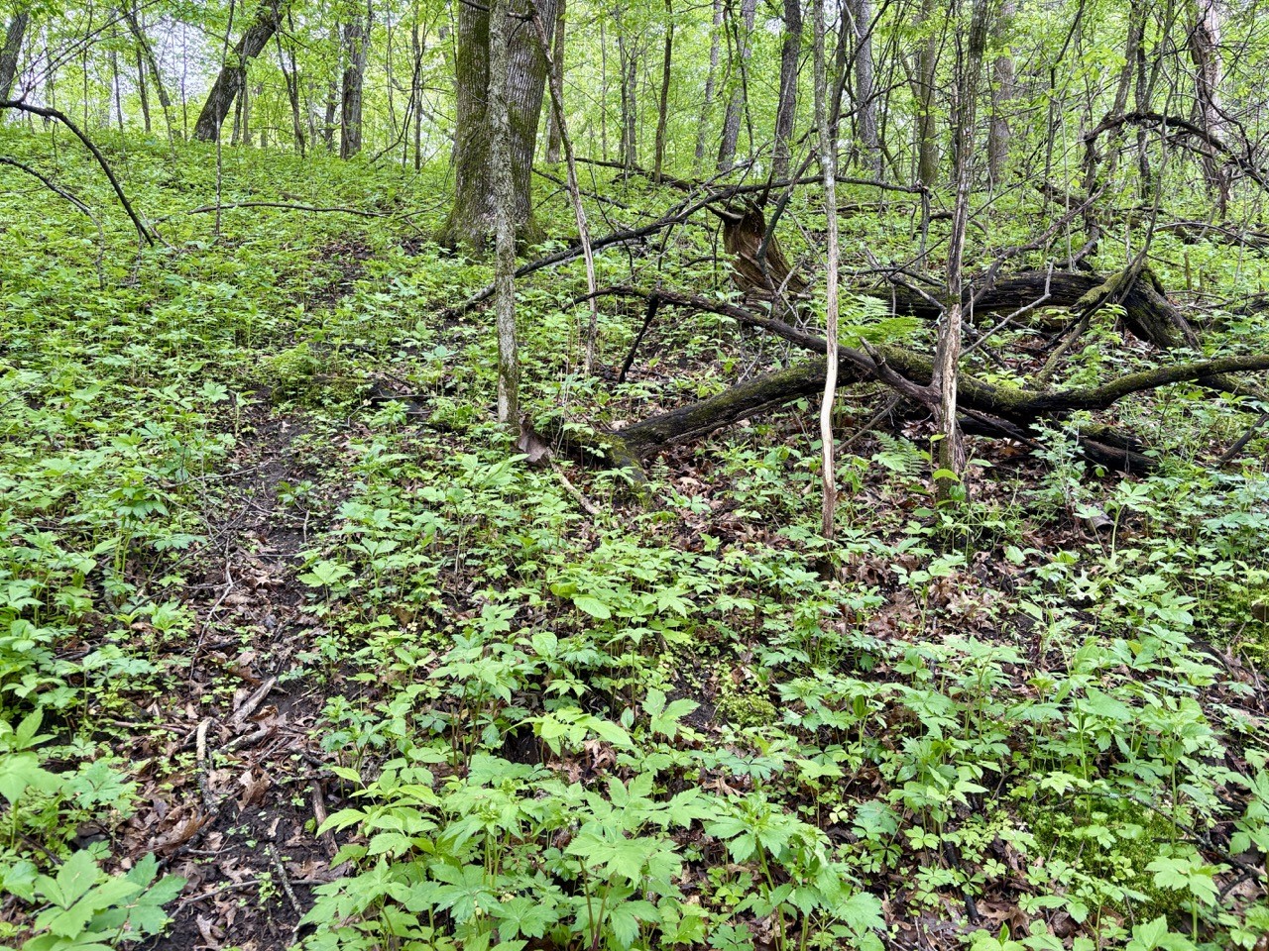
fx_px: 953
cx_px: 634
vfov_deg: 53.1
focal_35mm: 26
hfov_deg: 67.3
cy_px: 476
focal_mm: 5.96
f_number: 1.6
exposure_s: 1/122
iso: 125
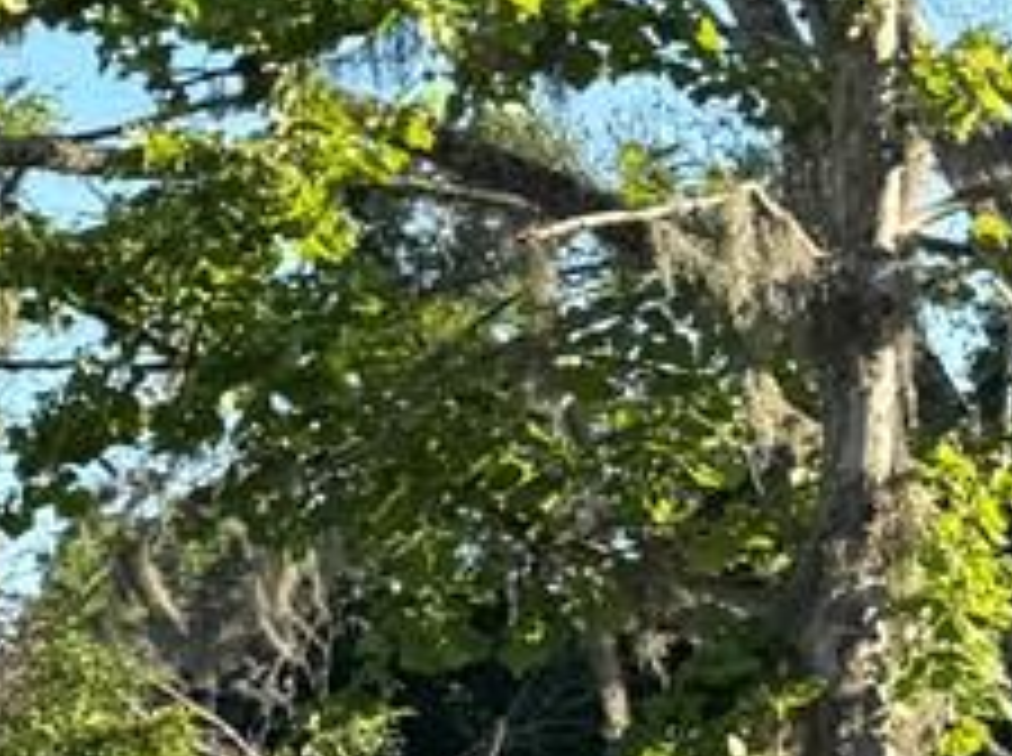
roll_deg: +0.4
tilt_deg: +3.1
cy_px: 824
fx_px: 4991
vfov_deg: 8.6
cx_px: -1507
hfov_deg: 10.0
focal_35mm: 171
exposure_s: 1/1271
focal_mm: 6.76
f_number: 1.78
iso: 80
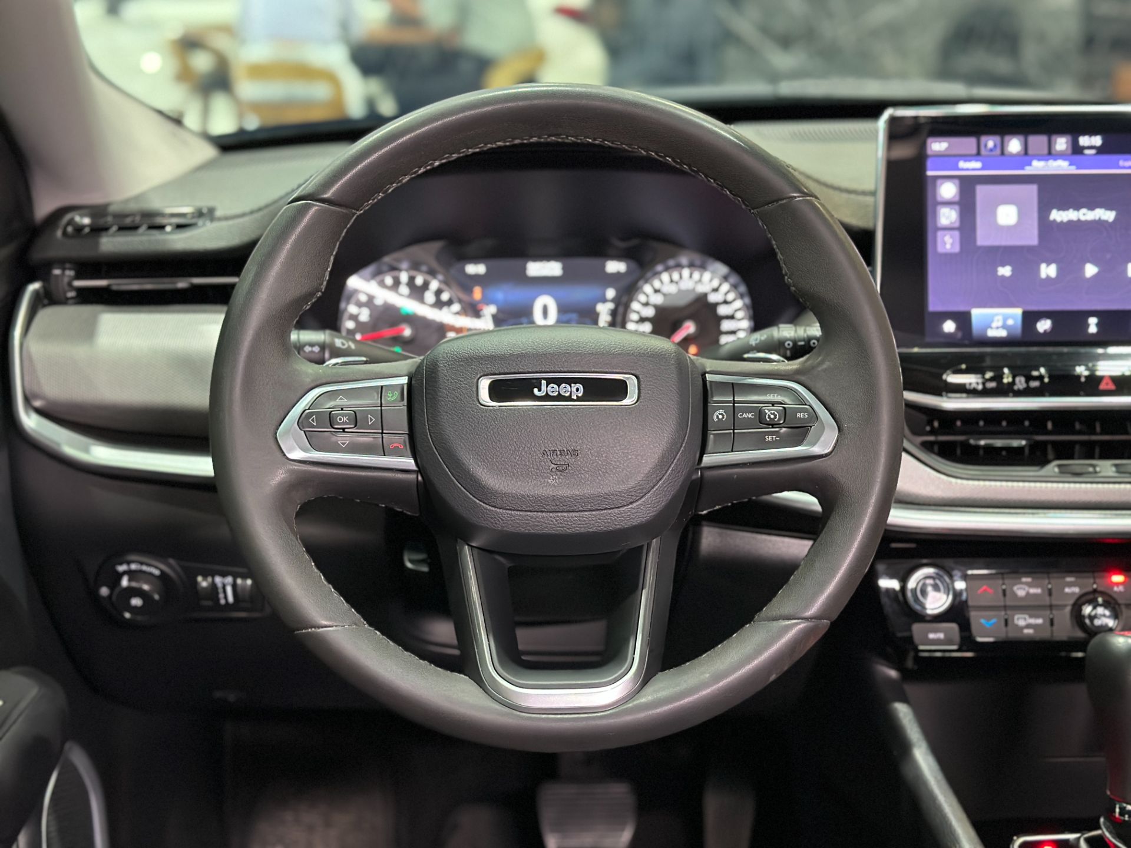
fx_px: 1568
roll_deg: -0.6
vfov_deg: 30.3
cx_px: 566
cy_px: 424
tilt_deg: -17.1
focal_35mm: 48
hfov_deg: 39.7
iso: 640
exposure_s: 1/40
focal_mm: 6.86
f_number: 1.78
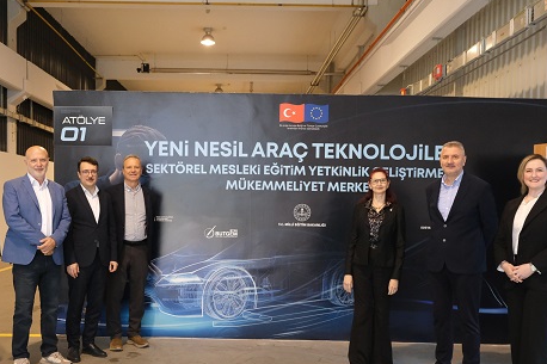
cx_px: 232
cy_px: 232
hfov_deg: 50.5
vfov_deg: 34.8
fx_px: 577
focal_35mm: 38
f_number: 3.6
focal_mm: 19.6
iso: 5000
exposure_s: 1/160
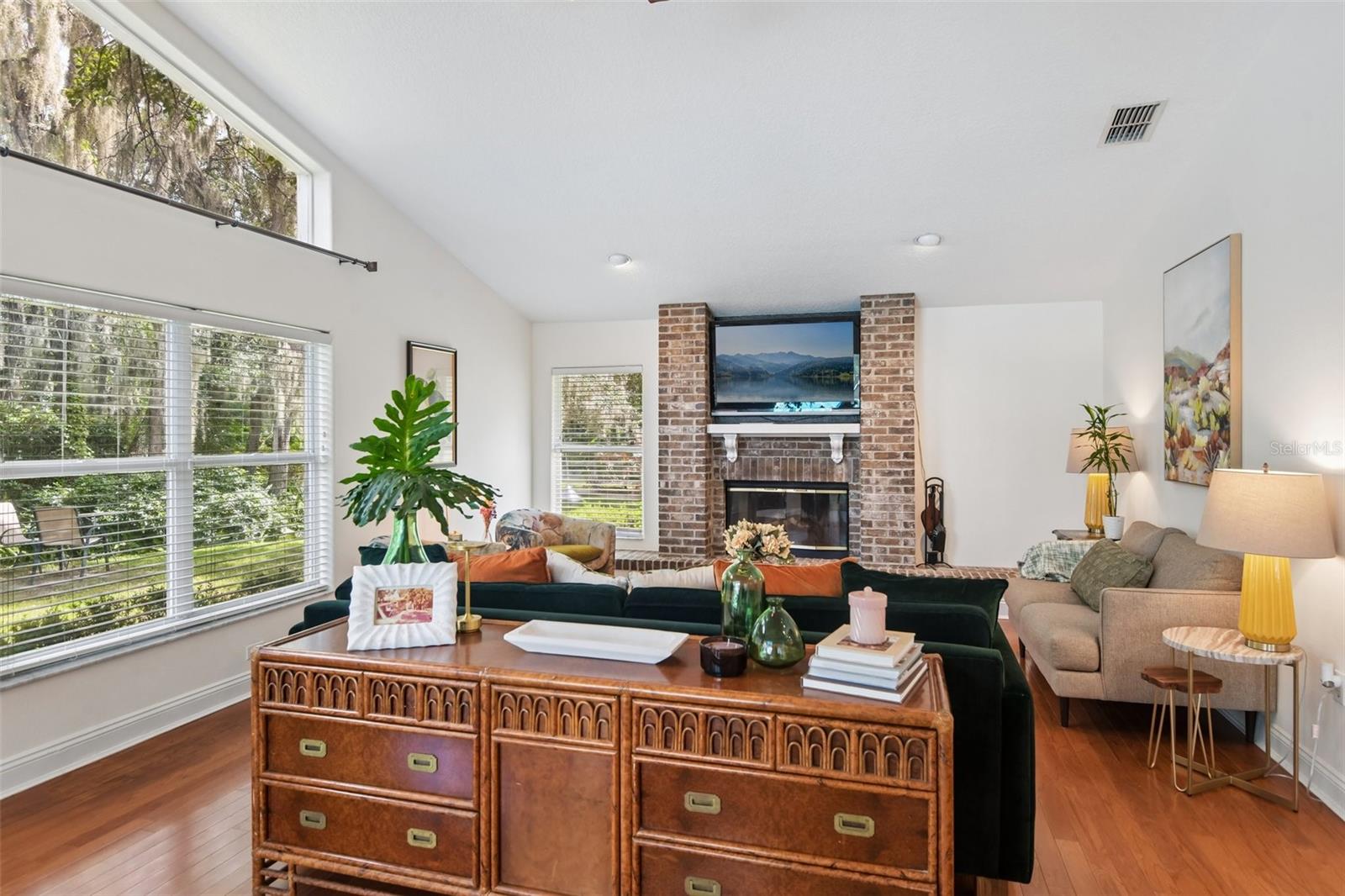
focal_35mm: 19
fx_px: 710
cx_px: 672
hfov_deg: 86.9
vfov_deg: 64.5
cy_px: 448
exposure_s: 1/15
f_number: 8
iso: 400
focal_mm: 19
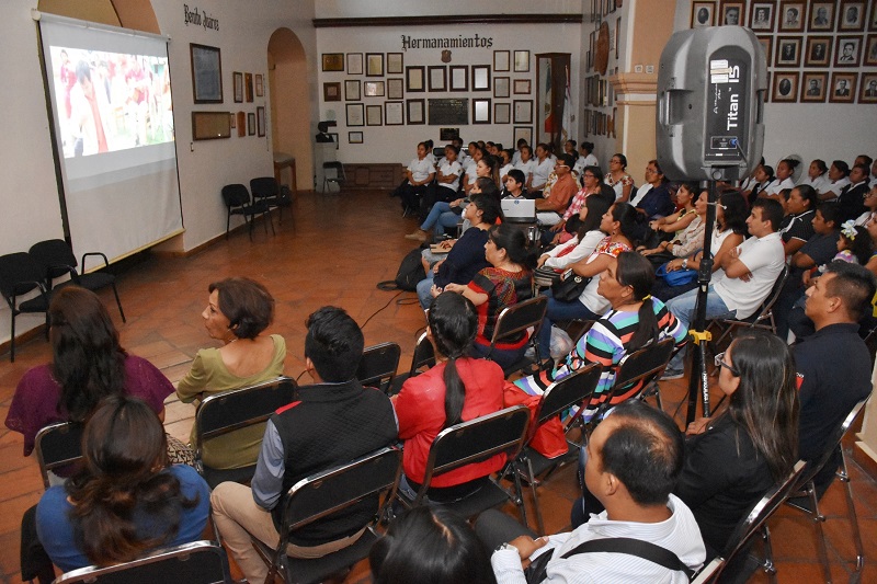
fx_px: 658
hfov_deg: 67.4
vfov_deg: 47.9
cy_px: 292
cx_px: 438
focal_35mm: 27
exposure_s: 1/60
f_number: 4
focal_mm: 18
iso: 6400
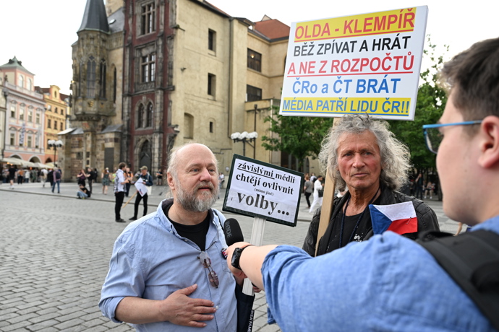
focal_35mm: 28
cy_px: 166
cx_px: 250
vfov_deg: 45.7
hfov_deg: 64.6
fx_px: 395
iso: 1000
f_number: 5
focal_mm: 28.5
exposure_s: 1/800
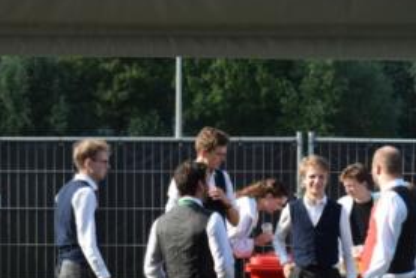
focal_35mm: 149
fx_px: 1721
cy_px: 232
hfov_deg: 13.7
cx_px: 290
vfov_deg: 9.2
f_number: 8
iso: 280
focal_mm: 55
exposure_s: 1/250
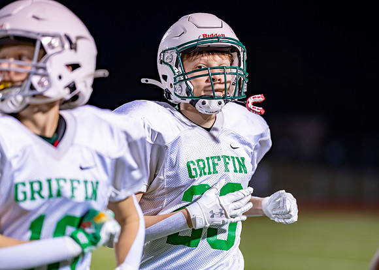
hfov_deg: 11.5
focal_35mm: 174
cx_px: 198
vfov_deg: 8.3
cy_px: 142
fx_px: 1875
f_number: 1.8
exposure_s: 1/500
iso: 500
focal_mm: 135
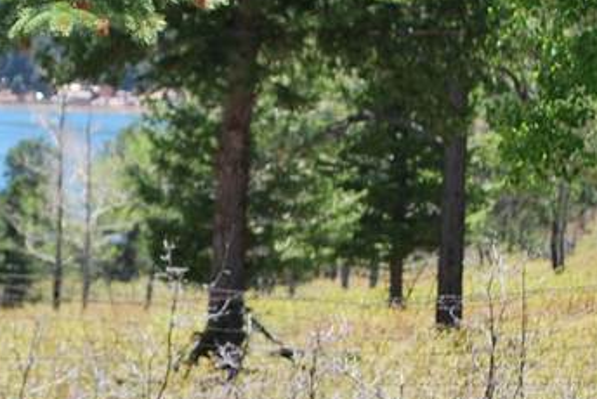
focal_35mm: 307
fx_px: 5093
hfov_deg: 6.7
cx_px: -111
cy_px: 141
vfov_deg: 4.5
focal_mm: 55
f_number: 6.3
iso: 100
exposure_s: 1/160
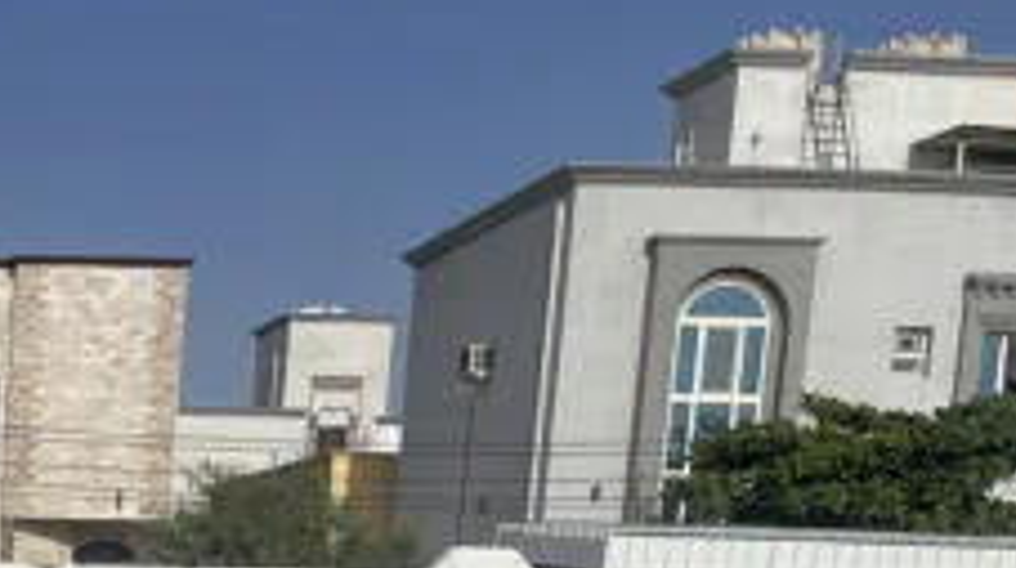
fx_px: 2152
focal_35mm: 80
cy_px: 979
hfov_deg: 23.4
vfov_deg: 13.7
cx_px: -309
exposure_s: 1/6494
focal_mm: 5.1
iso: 50
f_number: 1.6
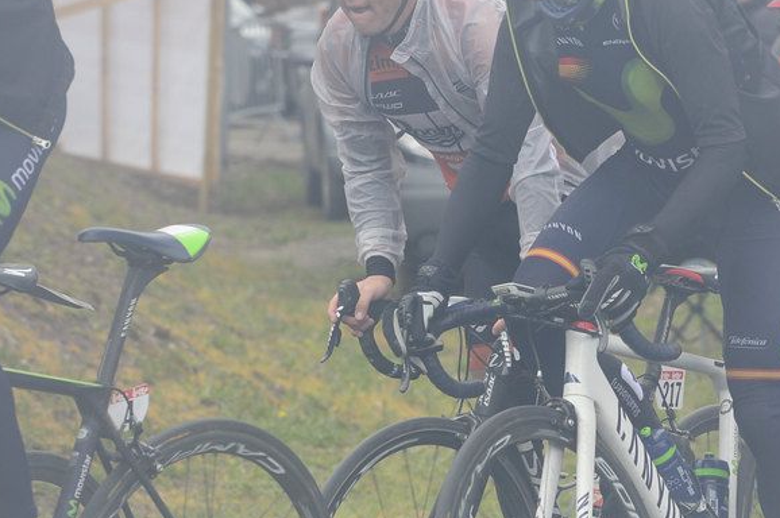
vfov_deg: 5.1
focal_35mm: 270
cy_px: 329
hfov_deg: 7.6
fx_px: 5843
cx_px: 668
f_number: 6.3
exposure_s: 1/500
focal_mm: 130
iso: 400
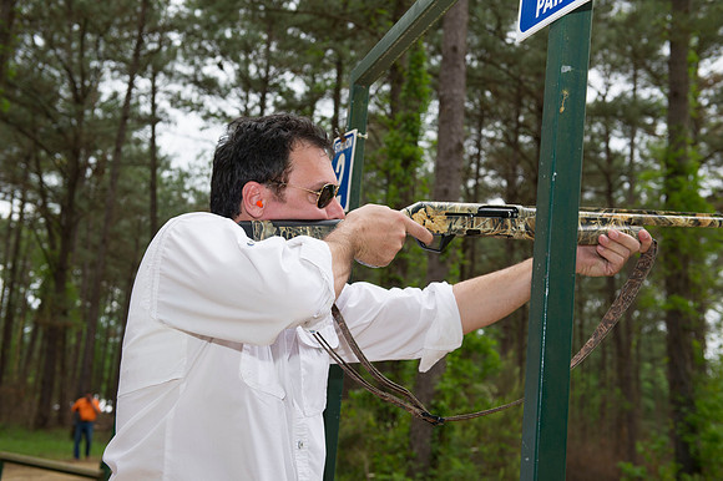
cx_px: 362
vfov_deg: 28.0
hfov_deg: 41.1
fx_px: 963
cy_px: 240
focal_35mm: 48
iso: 200
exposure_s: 1/250
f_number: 5.6
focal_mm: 48
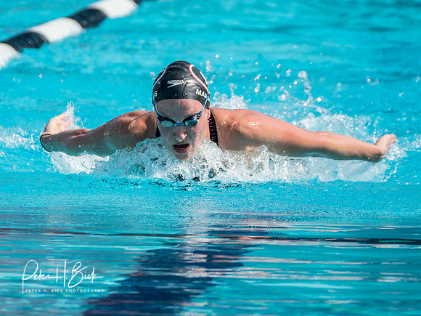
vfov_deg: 2.3
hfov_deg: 3.0
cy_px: 137
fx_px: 7955
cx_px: 179
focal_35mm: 654
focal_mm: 280
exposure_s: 1/1250
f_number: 5.6
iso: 250
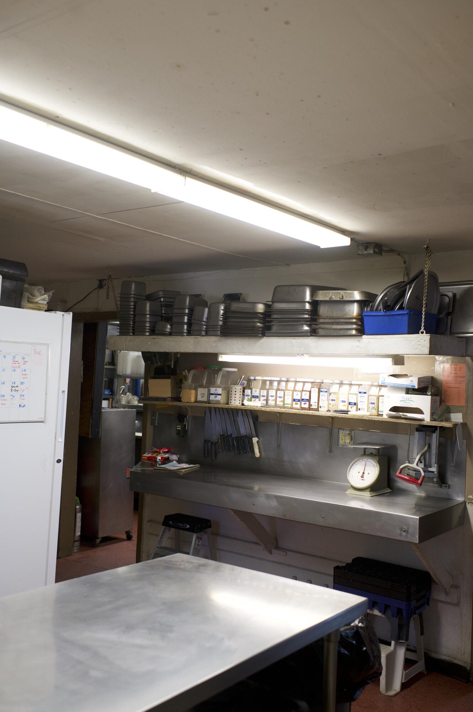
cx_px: 236
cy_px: 356
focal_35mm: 35
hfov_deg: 37.8
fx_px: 691
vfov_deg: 54.5
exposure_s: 1/400
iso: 2200
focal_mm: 35
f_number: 3.5
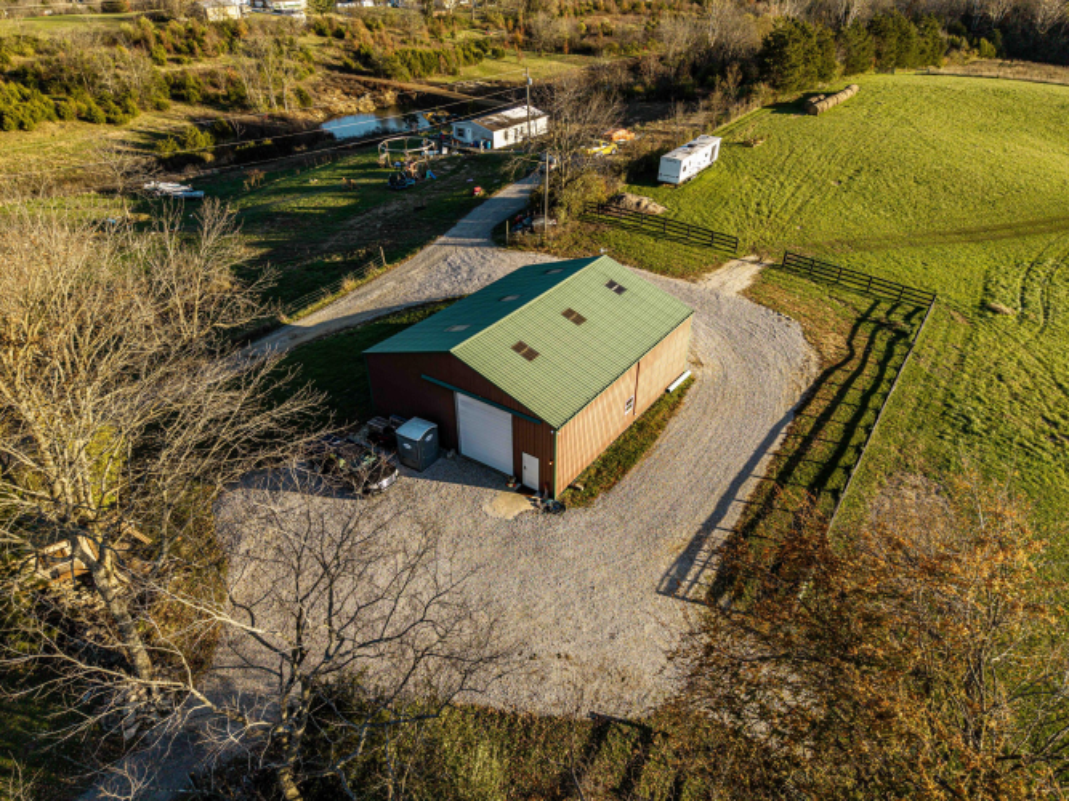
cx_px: 534
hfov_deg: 71.6
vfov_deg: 56.8
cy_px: 400
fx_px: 741
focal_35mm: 24
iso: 100
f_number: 1.8
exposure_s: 1/1000
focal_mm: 8.67
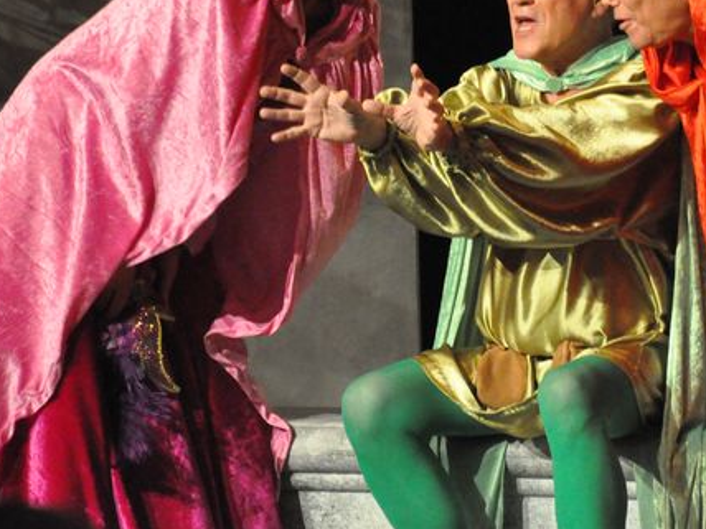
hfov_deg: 7.0
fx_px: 5770
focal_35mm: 283
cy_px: 101
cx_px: 558
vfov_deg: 5.3
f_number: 5.6
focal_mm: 105
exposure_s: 1/60
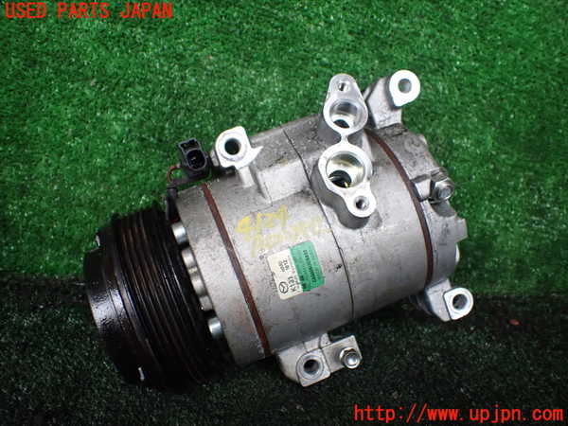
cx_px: 284
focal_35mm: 30
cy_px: 213
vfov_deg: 46.8
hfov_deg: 60.0
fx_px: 492
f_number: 2.3
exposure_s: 1/125
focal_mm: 5.4
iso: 320
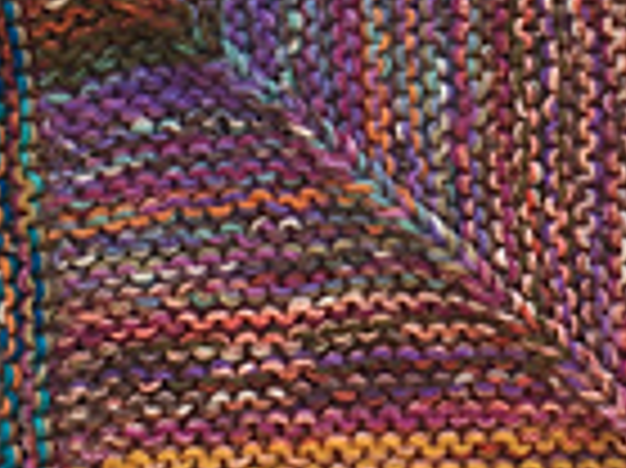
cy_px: -112
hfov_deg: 14.6
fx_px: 2421
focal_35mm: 134
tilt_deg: -84.8
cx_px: 527
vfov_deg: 10.8
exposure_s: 1/60
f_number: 2.2
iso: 32
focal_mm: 4.15
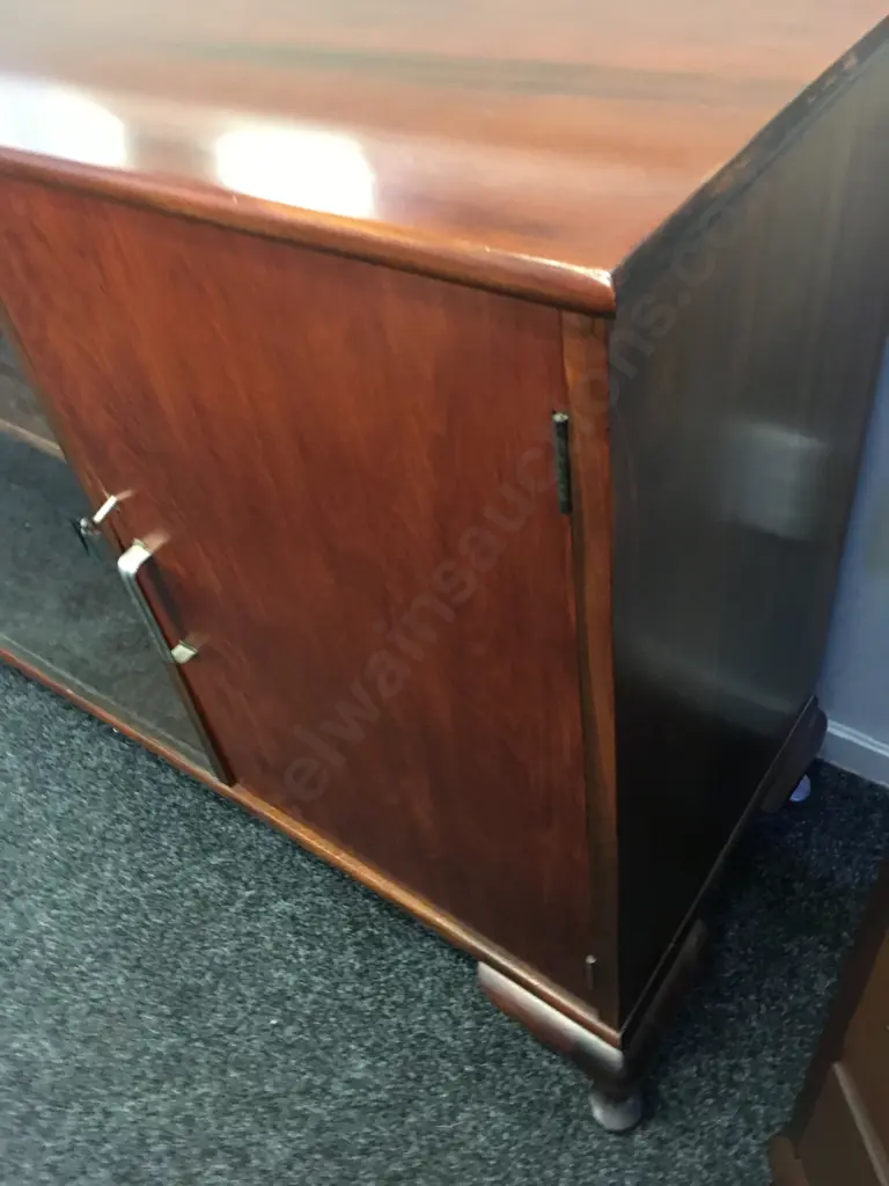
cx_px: 444
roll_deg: +10.0
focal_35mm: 29
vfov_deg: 61.7
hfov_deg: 48.2
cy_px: 593
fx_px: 993
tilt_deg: -43.8
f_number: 2.2
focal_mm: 4.15
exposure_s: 1/8
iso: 160
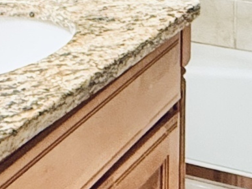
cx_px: 179
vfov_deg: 11.4
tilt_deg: -0.2
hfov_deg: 17.6
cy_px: -240
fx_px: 809
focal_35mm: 111
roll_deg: +1.1
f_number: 2.2
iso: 320
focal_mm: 2.22
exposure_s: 1/120
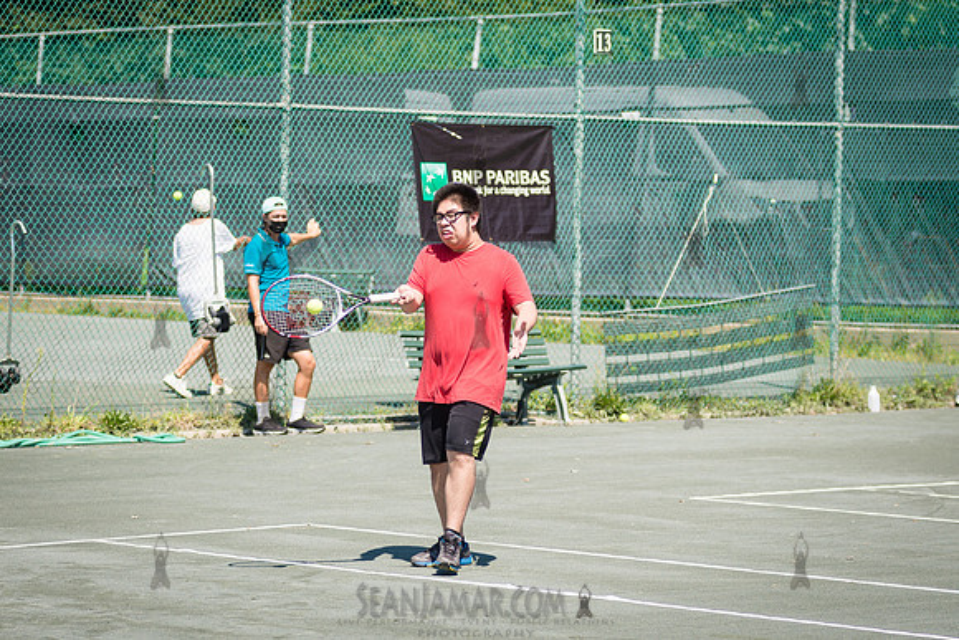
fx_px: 3455
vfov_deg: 10.6
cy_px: 318
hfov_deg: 15.8
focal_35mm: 130
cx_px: 453
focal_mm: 86
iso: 125
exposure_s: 1/1250
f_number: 4
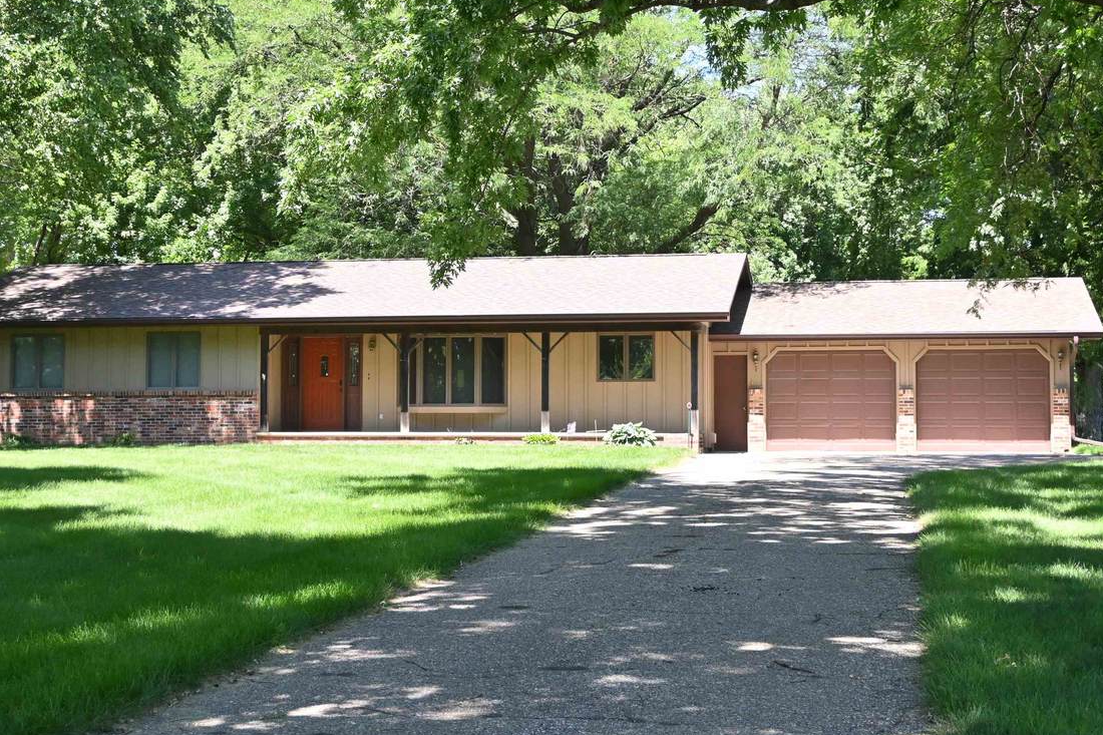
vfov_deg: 23.5
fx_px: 1764
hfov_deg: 34.7
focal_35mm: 58
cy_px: 316
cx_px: 544
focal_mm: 33
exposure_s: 1/1000
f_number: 5
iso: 900
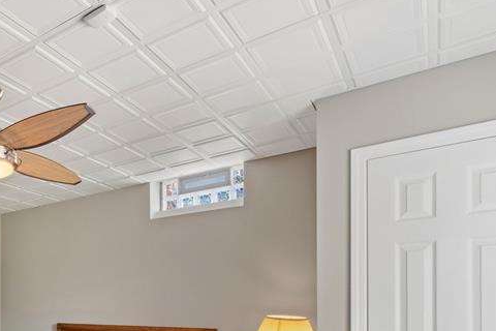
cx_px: 40
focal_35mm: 32
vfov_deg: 37.7
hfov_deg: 51.2
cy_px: 313
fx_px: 441
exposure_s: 1/4
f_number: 7.1
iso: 800
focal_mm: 10
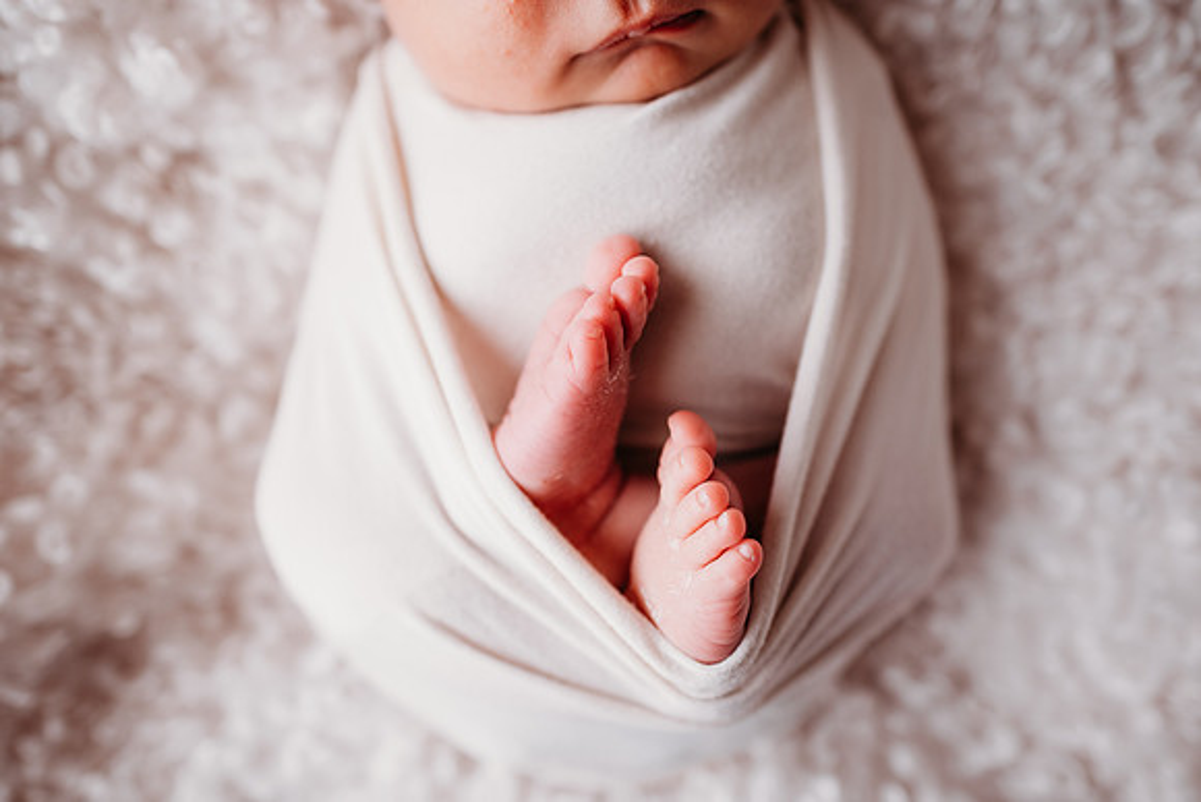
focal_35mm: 24
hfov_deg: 73.7
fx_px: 801
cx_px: 600
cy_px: 401
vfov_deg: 53.2
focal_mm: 24
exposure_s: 1/160
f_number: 2.2
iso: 100
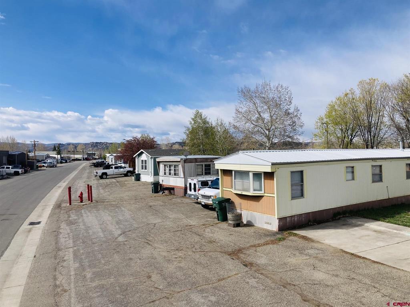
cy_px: 154
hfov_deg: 63.4
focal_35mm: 28
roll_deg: +0.3
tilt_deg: -0.1
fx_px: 332
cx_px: 205
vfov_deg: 49.7
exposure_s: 1/3205
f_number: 1.8
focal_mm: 3.99
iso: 25
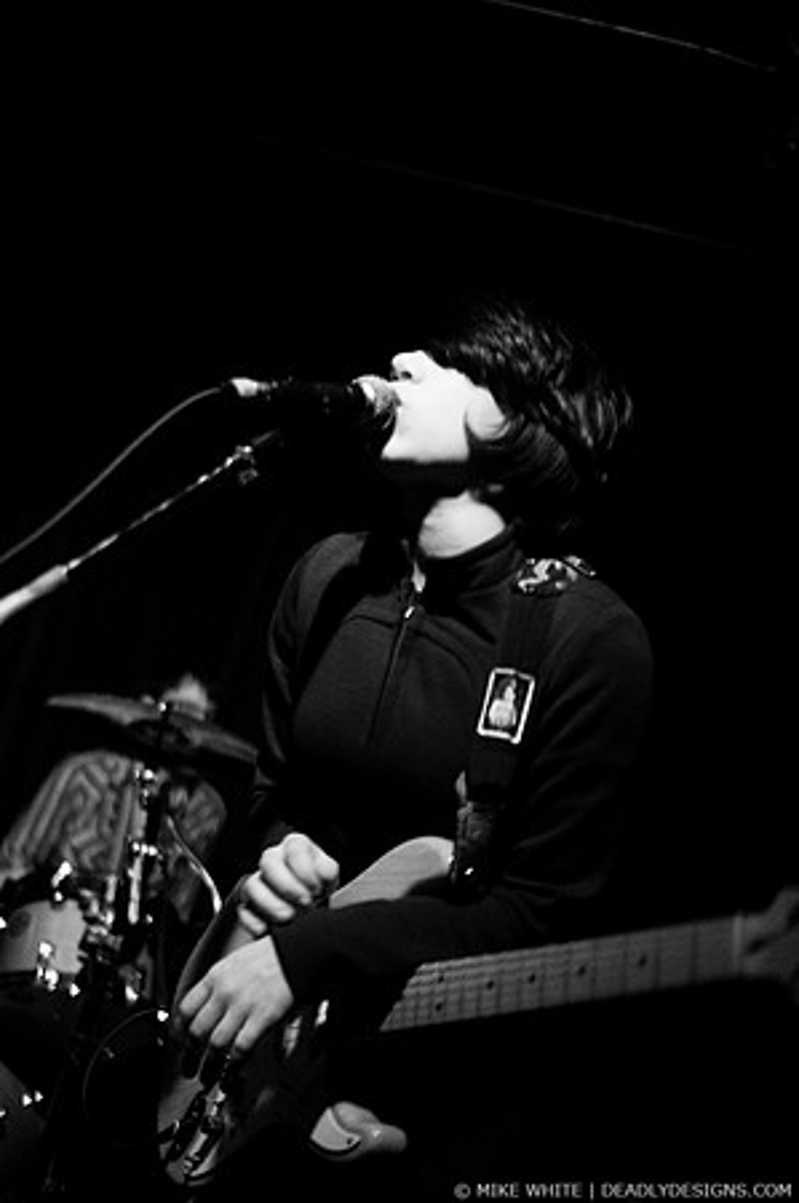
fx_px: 1501
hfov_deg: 29.8
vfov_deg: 43.6
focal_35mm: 45
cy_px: 602
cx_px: 400
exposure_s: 1/30
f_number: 1.6
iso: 1000
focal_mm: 30
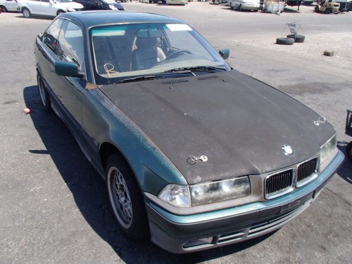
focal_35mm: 28
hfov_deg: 63.4
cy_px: 132
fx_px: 285
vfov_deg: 49.7
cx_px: 176
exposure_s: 1/500
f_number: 3.9
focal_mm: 5
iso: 100
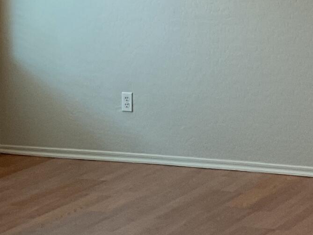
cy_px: -110
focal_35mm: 130
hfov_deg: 15.1
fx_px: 1176
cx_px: 230
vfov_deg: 11.0
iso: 50
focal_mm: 3
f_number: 1.8
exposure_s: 1/60
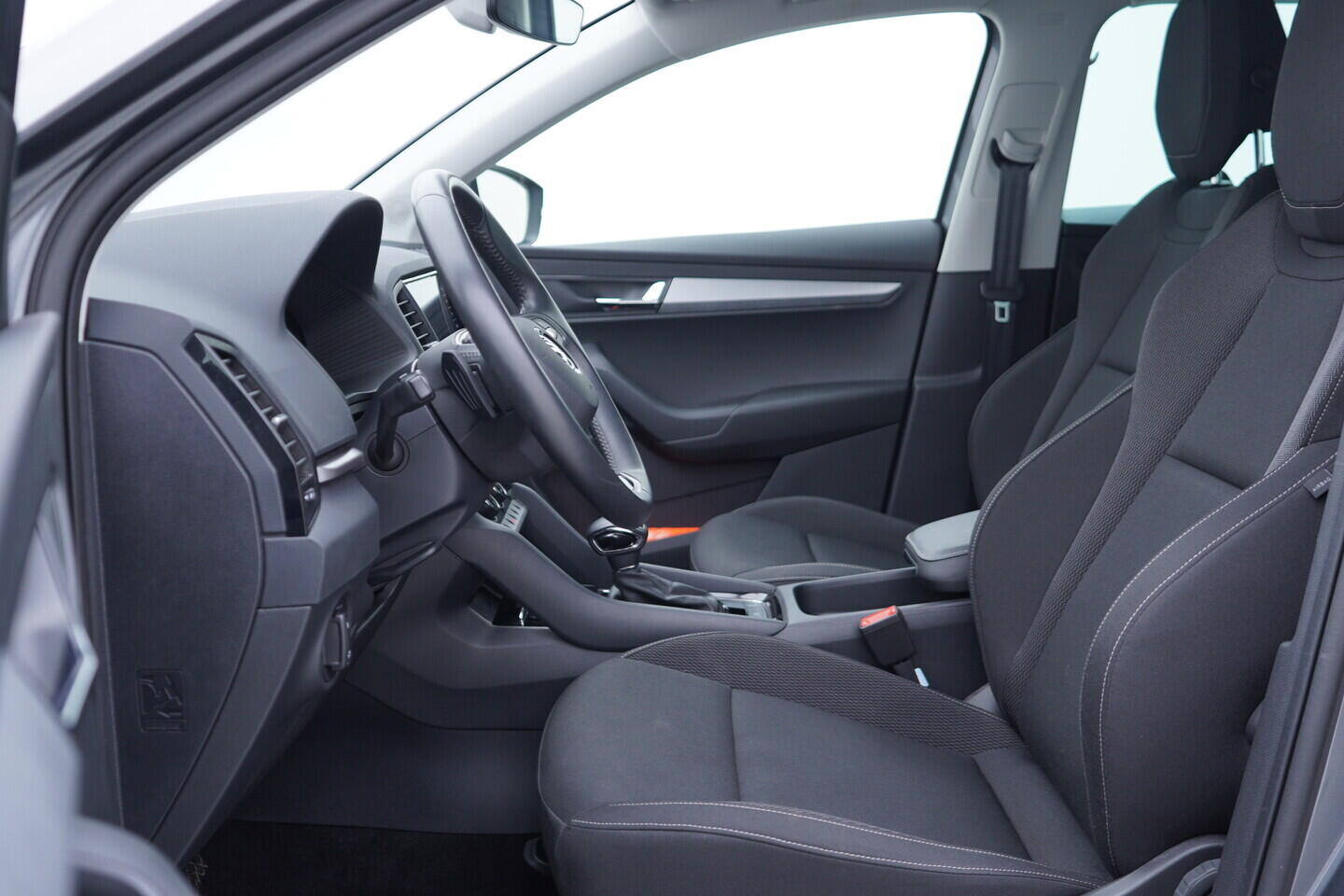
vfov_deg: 36.9
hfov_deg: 53.1
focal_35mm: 36
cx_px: 672
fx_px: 1344
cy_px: 448
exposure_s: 1/40
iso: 200
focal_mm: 24
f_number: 2.8
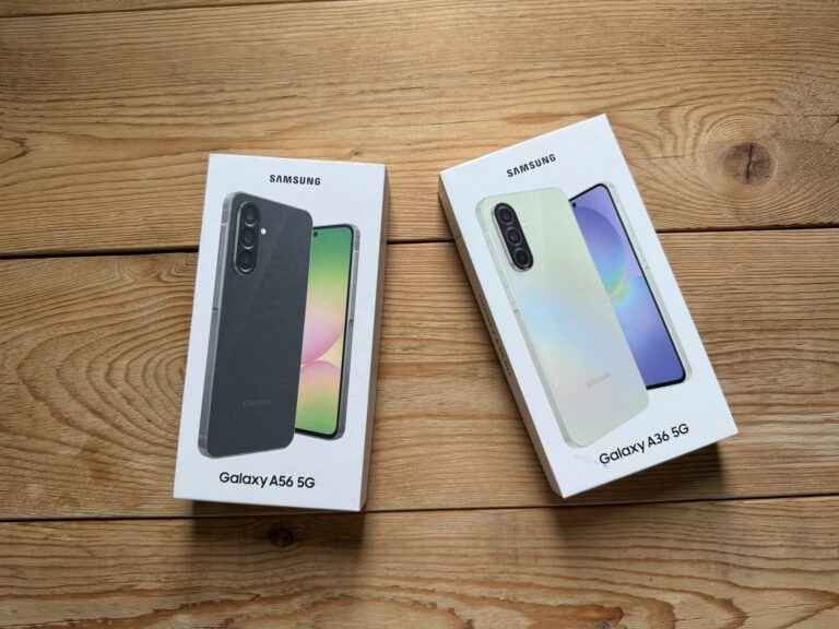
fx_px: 582
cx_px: 420
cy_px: 314
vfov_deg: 56.8
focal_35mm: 24
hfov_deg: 71.6
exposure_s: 1/121
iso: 125
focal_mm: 6.76
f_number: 1.78
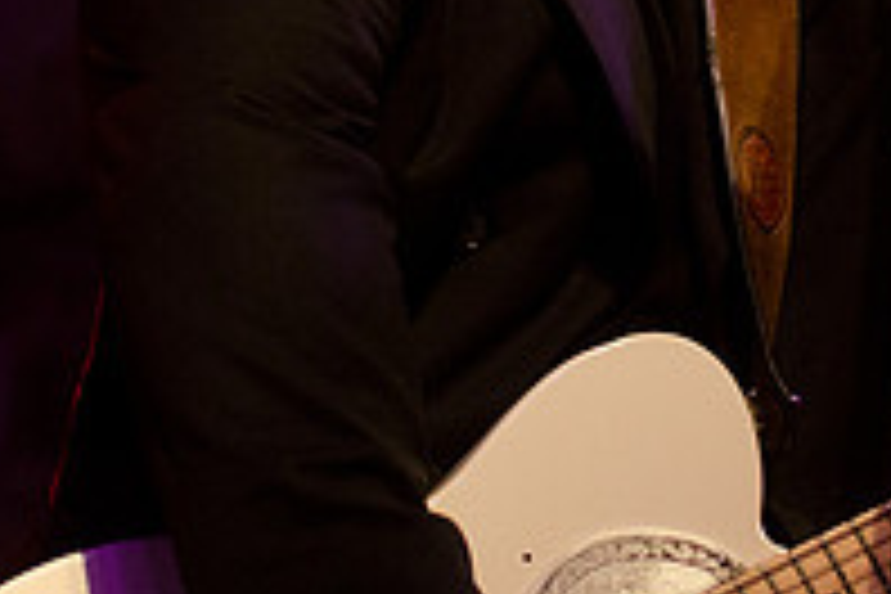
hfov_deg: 9.0
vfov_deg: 6.0
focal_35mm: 228
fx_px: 5643
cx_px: 927
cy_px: -47
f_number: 3.5
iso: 1600
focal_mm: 52
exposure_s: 1/400
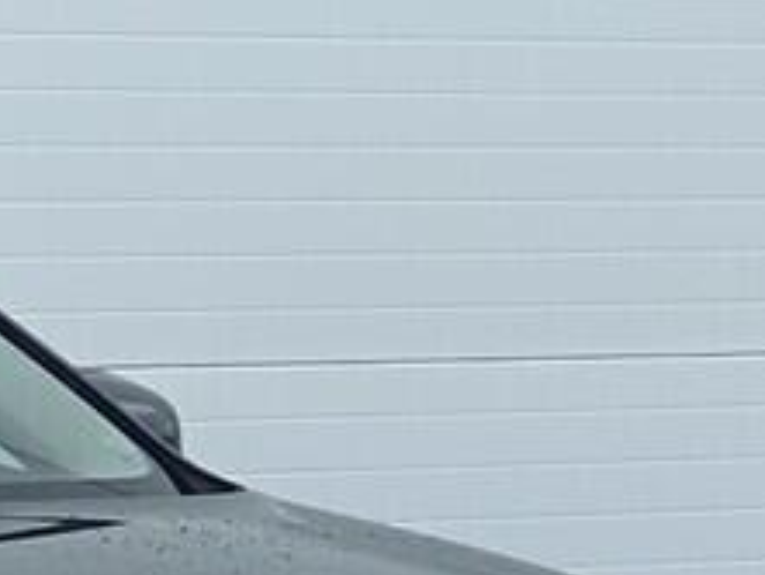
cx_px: -568
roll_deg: +1.3
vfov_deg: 4.4
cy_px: 755
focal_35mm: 339
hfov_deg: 5.8
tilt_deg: -4.7
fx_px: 7496
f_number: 2
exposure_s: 1/533
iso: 20
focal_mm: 6
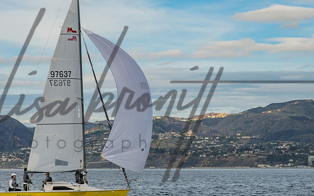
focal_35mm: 183
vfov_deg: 7.2
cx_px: 135
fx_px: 1567
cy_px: 83
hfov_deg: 11.4
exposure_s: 1/640
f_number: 6.3
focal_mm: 125
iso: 100
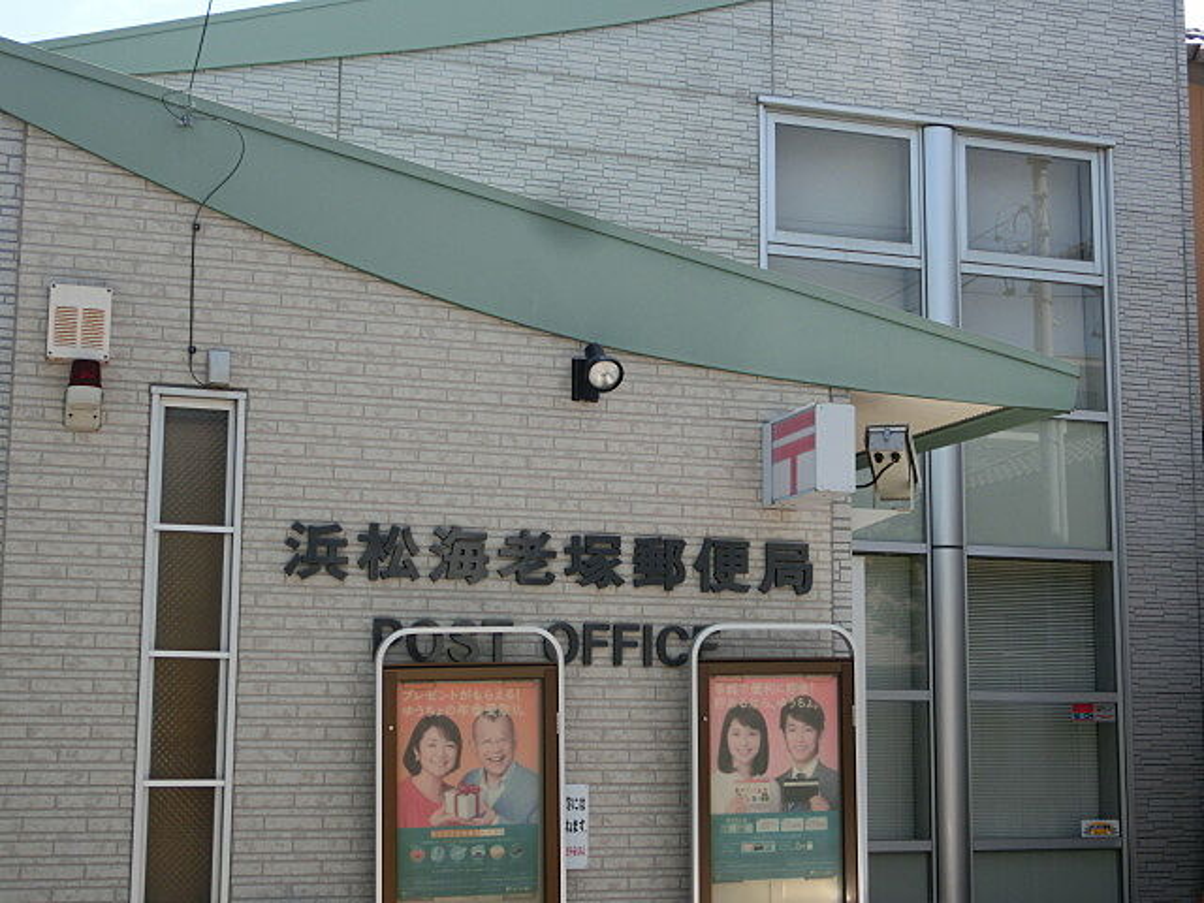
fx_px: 1739
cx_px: 602
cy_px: 452
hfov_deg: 38.2
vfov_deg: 29.1
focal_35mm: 50
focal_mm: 9.16
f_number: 4.3
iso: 80
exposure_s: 1/400
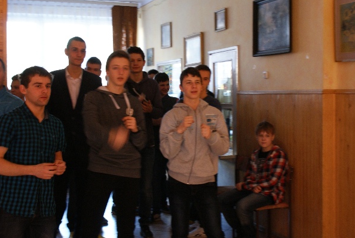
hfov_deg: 35.3
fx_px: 558
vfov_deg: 24.0
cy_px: 115
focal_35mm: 57
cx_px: 189
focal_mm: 35
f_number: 5.6
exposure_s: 1/15
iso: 400
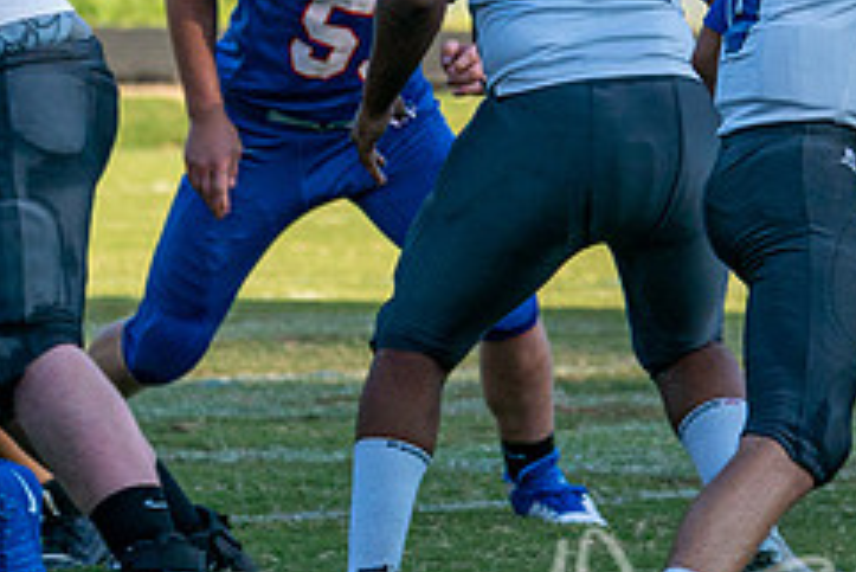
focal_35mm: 700
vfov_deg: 2.0
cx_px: 932
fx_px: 16654
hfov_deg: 2.9
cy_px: -109
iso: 500
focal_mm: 185
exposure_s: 1/1000
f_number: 5.6
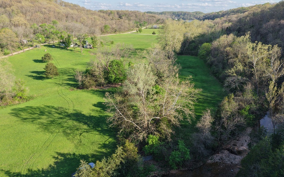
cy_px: 85
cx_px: 143
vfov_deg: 47.6
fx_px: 201
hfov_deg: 70.4
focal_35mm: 26
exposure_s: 1/3200
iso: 410
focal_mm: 8.67
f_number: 1.8
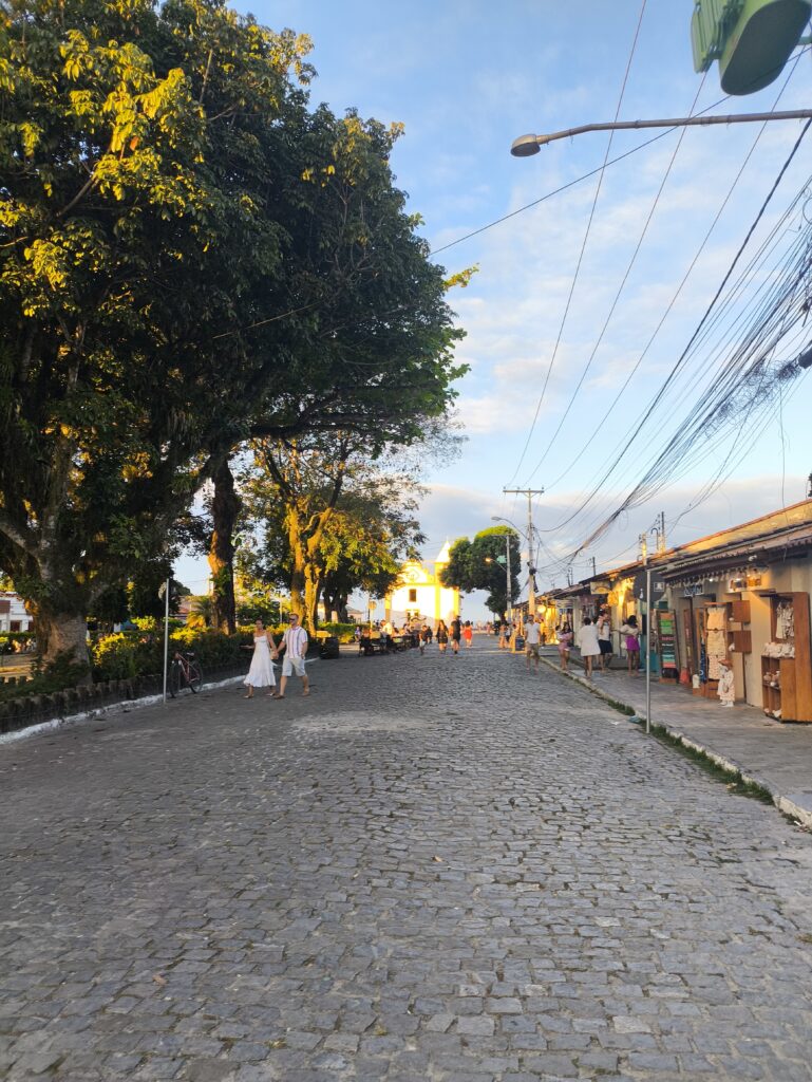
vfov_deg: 69.4
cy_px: 541
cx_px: 406
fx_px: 781
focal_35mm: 25
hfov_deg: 54.9
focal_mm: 4.71
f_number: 1.7
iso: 50
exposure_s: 1/211
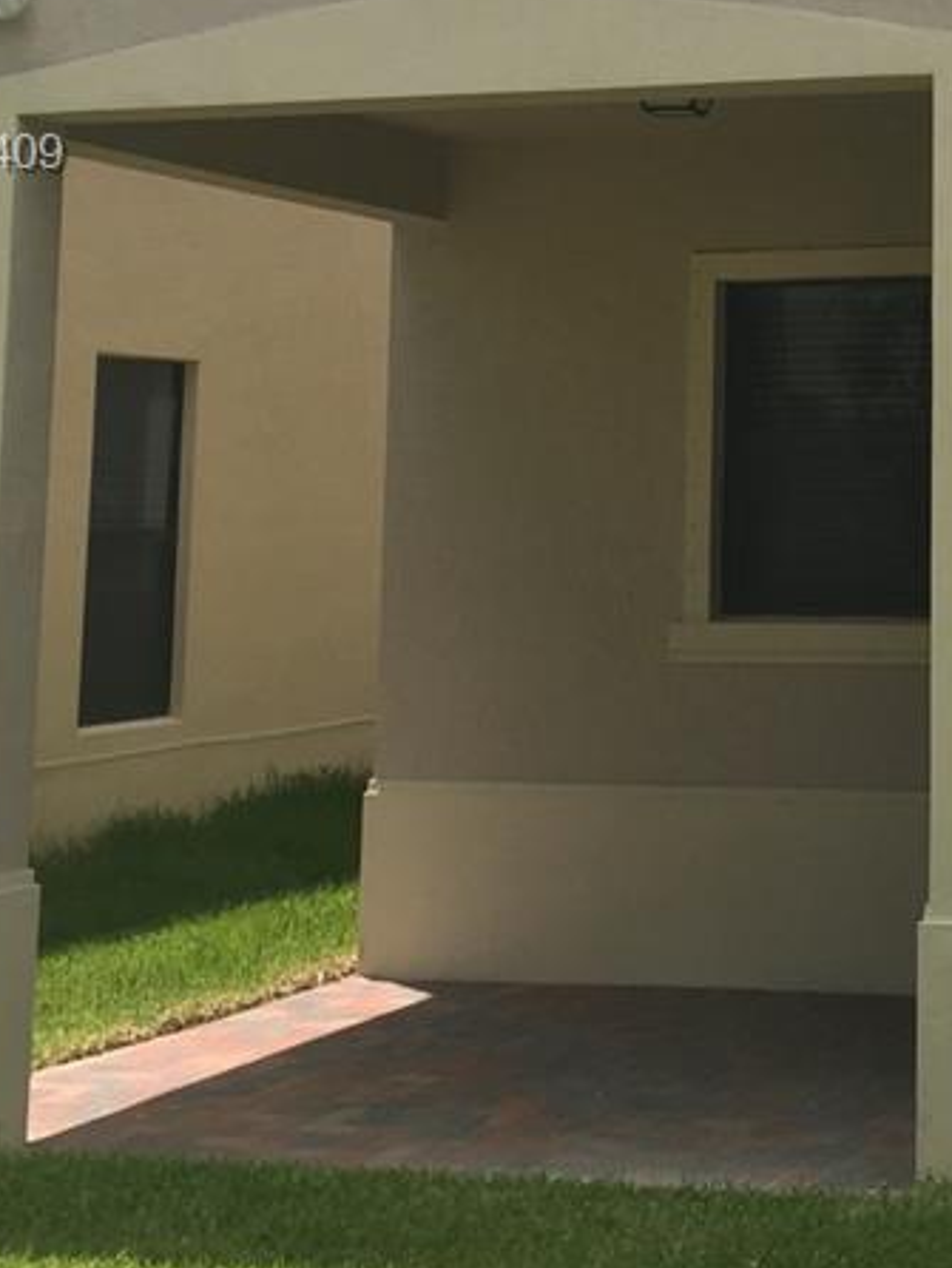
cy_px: 159
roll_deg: +0.5
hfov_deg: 18.1
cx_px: 1097
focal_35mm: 78
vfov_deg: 24.4
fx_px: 2857
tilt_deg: +8.1
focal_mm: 4.15
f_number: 2.2
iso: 32
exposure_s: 1/1582
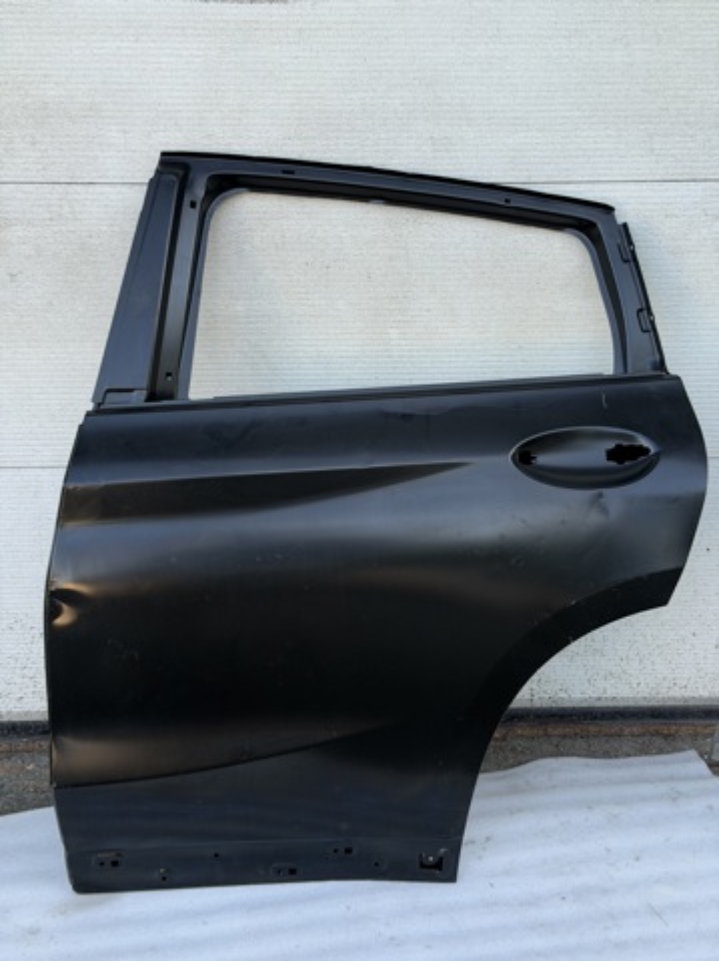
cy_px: 480
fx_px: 1332
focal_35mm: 48
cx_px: 360
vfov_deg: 39.7
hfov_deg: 30.2
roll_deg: +0.3
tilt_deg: -20.8
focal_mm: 6.76
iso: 64
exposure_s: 1/263
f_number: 1.78
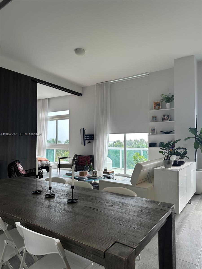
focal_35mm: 24
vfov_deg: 71.6
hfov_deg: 56.8
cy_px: 134
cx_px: 101
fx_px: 187
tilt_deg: +2.0
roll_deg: -0.9
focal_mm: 6.86
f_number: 1.78
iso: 64
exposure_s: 1/156
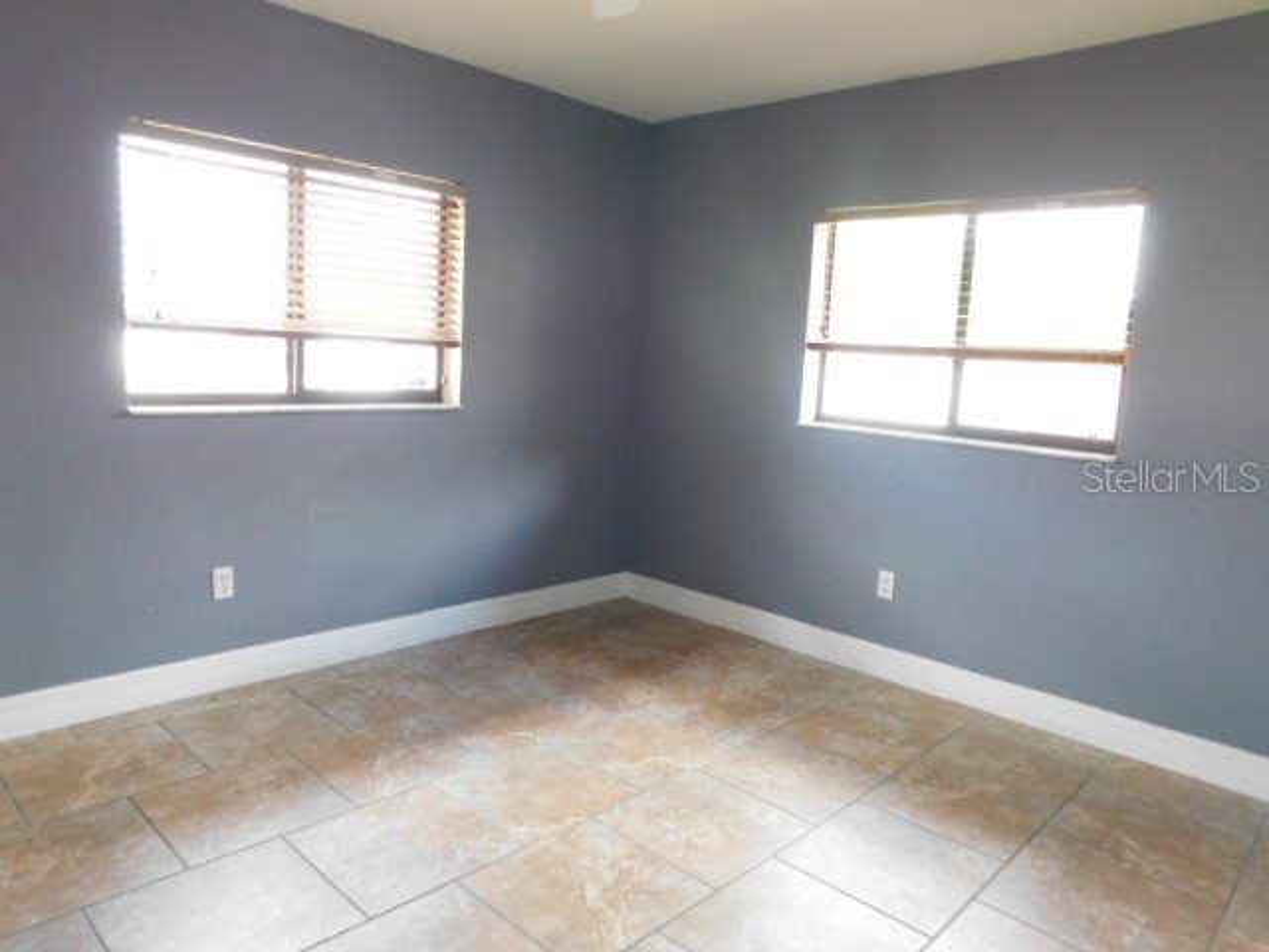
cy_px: 476
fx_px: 880
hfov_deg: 71.6
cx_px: 634
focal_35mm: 24
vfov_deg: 56.8
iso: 320
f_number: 3
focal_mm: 4.1
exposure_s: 1/30
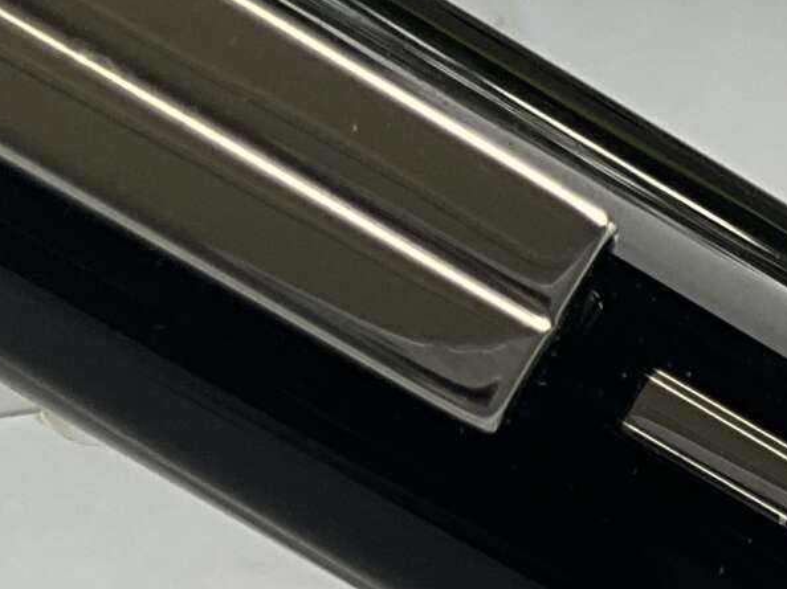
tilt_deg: -60.2
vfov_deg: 11.3
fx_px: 2841
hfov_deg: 13.7
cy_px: 928
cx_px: 1526
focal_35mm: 125
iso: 25
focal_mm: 3
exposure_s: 1/122
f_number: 1.8
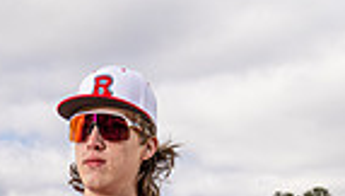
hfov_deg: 18.5
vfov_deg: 9.3
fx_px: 1054
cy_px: 491
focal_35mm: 115
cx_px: 94
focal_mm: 35
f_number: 6.3
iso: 100
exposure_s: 1/250
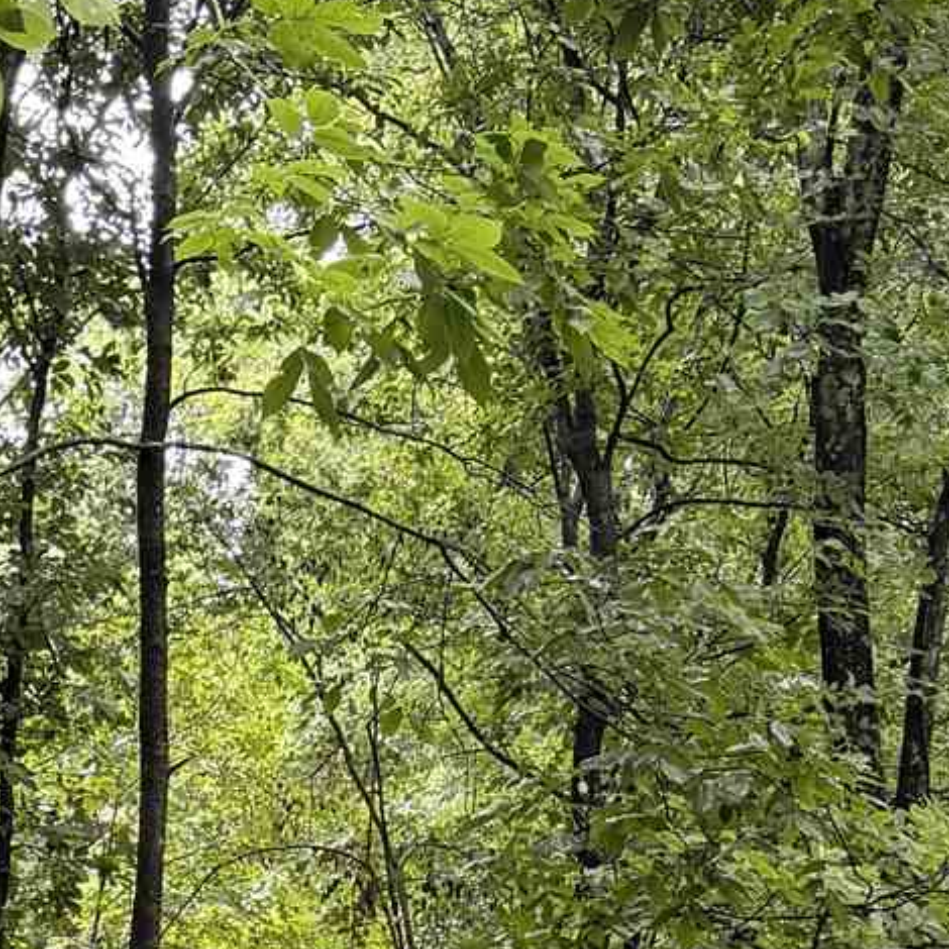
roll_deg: -0.5
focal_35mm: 104
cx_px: -105
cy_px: 1553
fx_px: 3226
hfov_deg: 16.2
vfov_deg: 15.1
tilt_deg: +1.4
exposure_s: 1/220
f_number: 1.78
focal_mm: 6.76
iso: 160
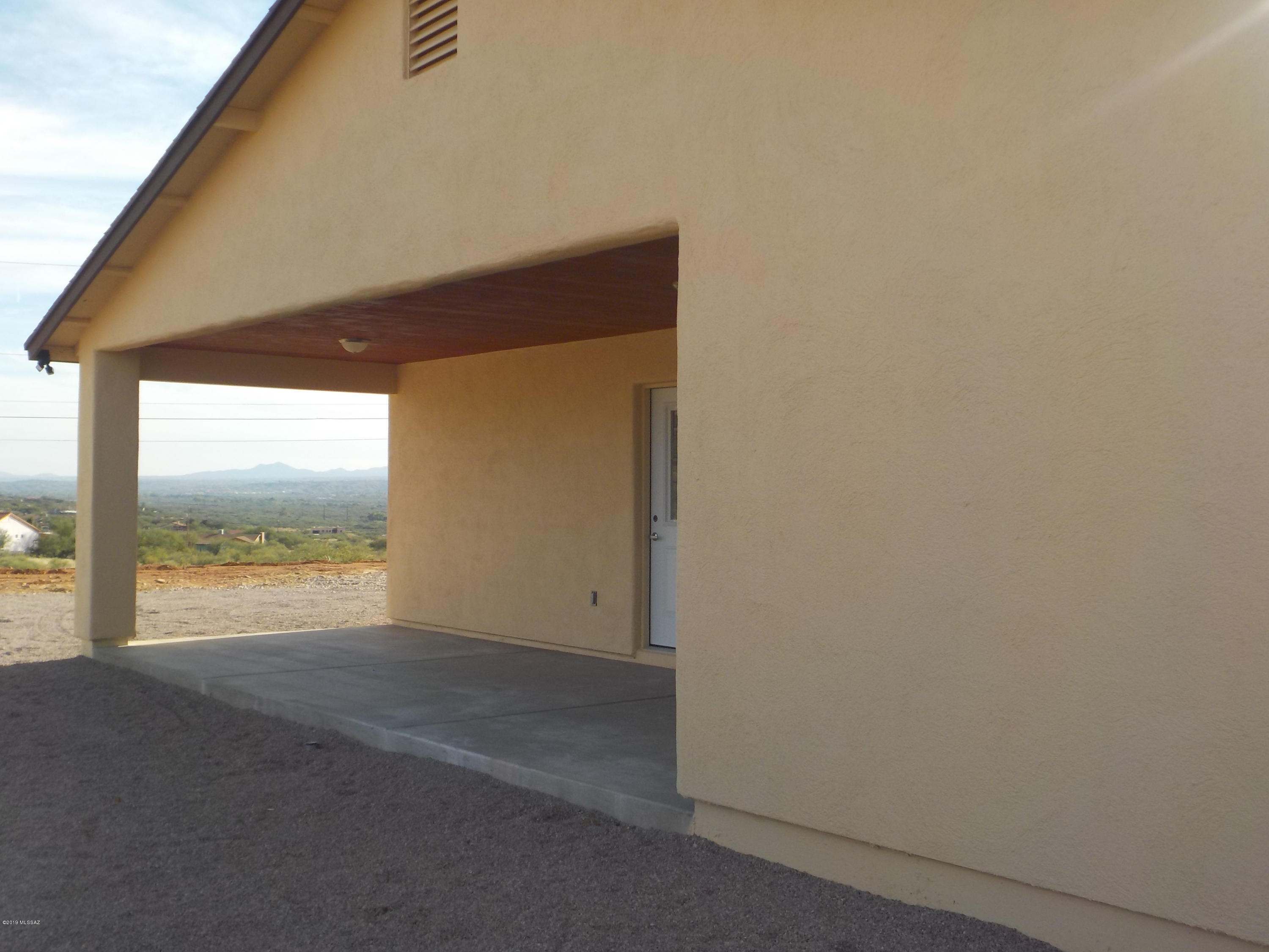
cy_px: 476
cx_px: 634
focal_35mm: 38
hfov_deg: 49.0
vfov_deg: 37.7
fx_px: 1393
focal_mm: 5.2
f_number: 3.7
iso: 125
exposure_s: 1/640
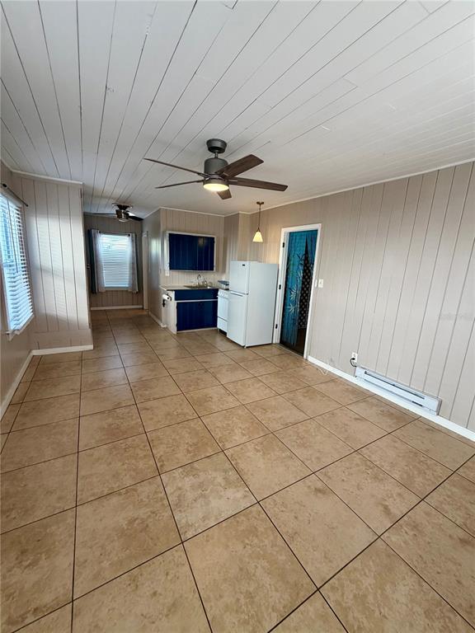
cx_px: 238
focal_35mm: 14
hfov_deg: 85.7
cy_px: 316
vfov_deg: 102.1
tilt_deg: -12.9
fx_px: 256
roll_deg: -3.3
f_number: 2.2
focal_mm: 2.22
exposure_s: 1/121
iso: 160
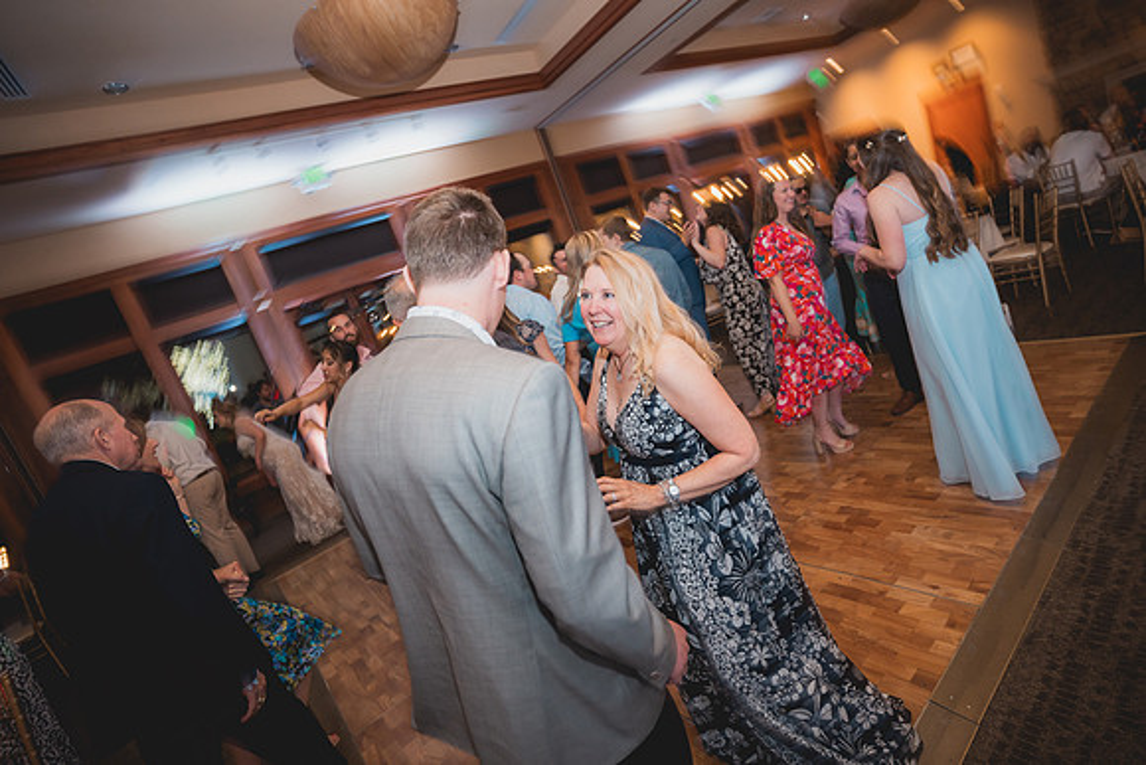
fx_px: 541
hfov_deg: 93.3
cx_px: 573
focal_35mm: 17
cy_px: 382
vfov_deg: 70.5
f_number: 2.8
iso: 1000
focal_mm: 17
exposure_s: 1/25
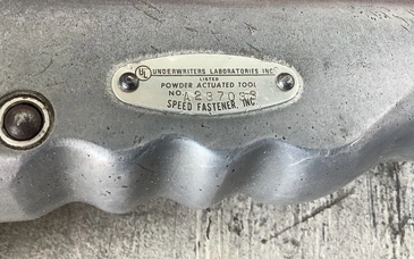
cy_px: 110
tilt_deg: -73.5
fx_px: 406
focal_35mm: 36
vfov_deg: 35.3
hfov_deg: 54.0
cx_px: 191
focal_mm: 3.3
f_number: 2.4
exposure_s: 1/120
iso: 50
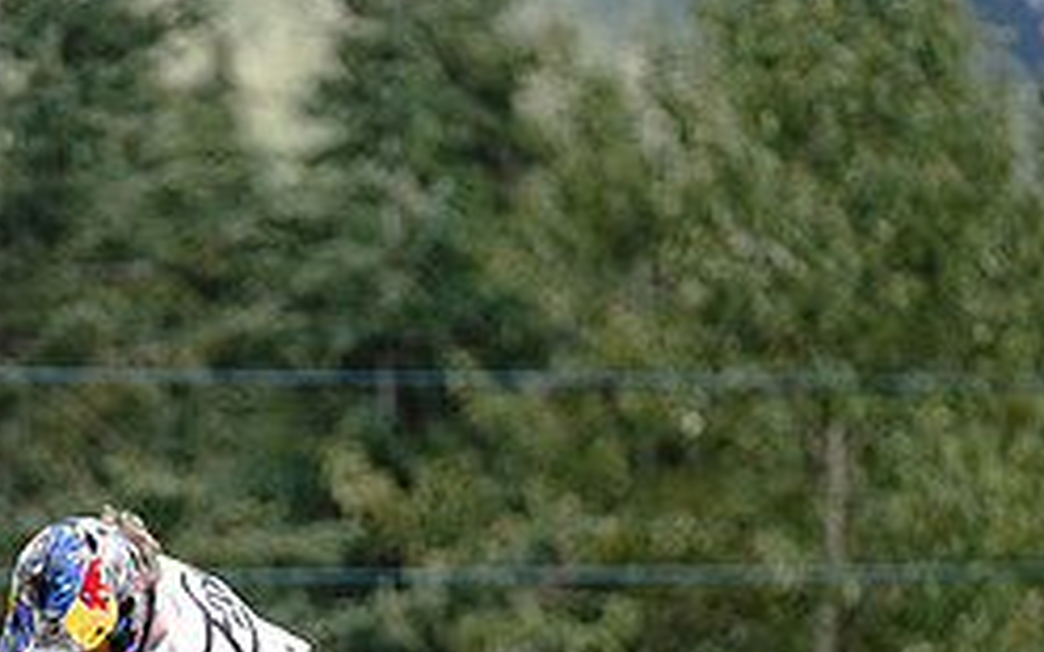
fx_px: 12263
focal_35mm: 431
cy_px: 793
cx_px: 143
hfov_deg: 4.9
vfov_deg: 3.0
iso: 400
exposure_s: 1/1250
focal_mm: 181
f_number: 2.8
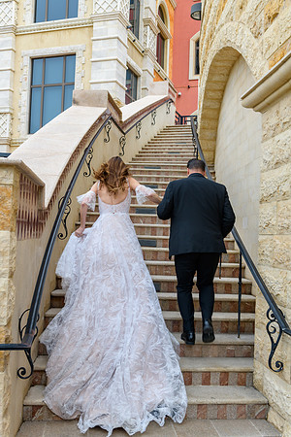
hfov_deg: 35.1
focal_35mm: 38
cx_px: 146
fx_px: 461
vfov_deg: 50.7
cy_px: 218
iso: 400
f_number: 5
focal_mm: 38
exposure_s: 1/160
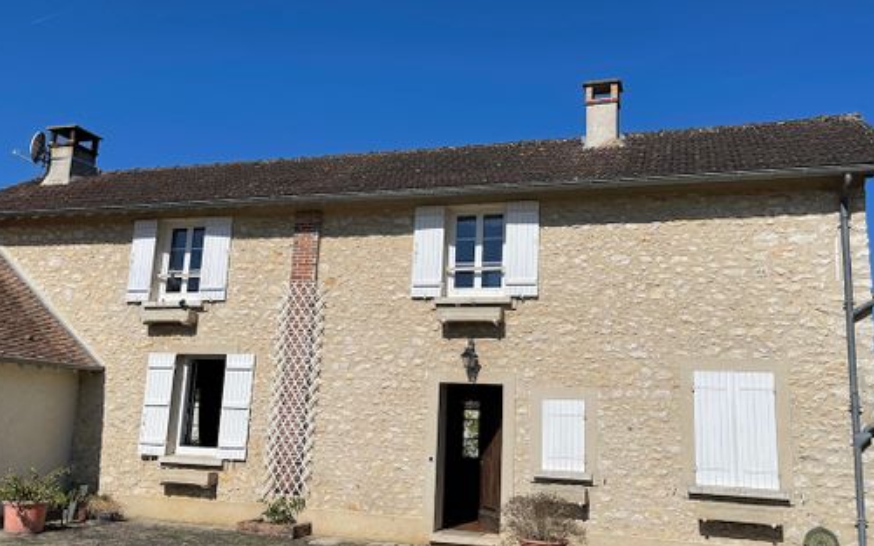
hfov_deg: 58.1
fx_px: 786
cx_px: 429
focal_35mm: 33
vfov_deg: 38.3
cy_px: 253
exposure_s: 1/8547
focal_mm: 5.1
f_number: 1.6
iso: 32
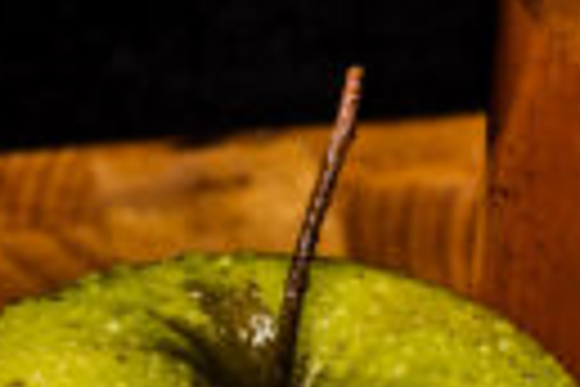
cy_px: 702
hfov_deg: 5.2
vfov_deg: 3.4
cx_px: 400
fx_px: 6412
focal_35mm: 398
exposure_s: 1/125
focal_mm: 50
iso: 100
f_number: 9
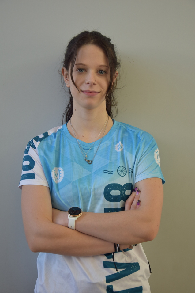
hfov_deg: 18.9
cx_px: 98
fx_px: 585
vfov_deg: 28.1
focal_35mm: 72
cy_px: 146
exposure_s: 1/100
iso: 400
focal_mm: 48
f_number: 4.8
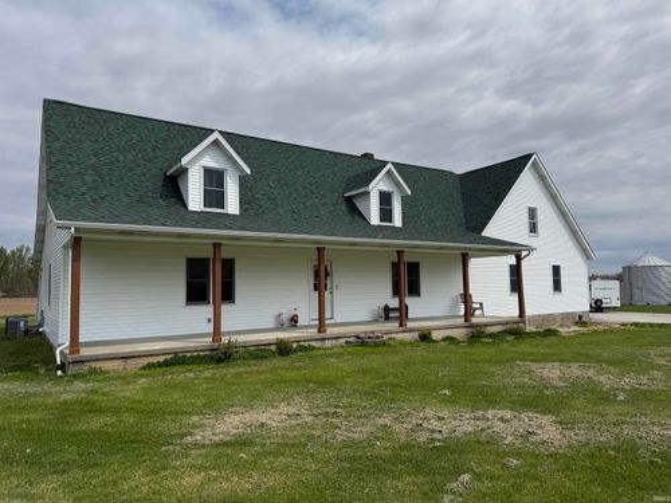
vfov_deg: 56.8
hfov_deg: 71.6
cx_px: 336
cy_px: 252
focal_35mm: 24
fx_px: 465
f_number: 1.78
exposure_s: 1/9091
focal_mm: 6.76
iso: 80
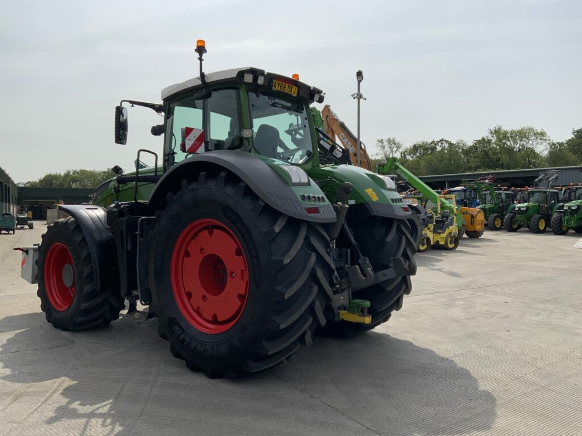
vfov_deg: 48.2
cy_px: 218
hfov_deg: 61.7
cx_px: 291
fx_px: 488
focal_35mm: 29
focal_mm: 3
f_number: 1.8
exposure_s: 1/4065
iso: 20
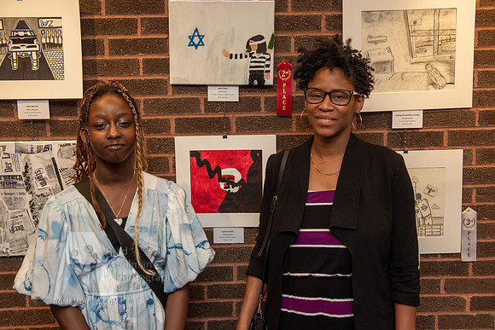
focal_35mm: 42
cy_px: 165
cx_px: 248
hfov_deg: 46.4
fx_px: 578
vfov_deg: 31.9
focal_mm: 42
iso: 1000
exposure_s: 1/100
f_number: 5
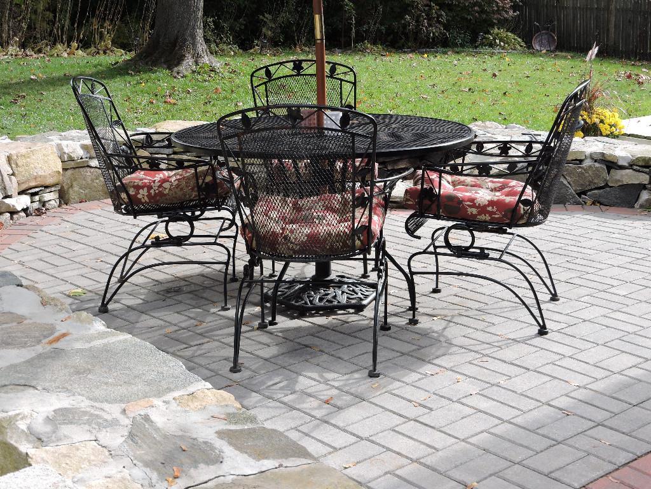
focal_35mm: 60
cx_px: 326
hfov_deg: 32.2
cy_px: 244
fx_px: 1128
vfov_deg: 24.4
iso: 100
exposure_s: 1/200
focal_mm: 10.7
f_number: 4.2
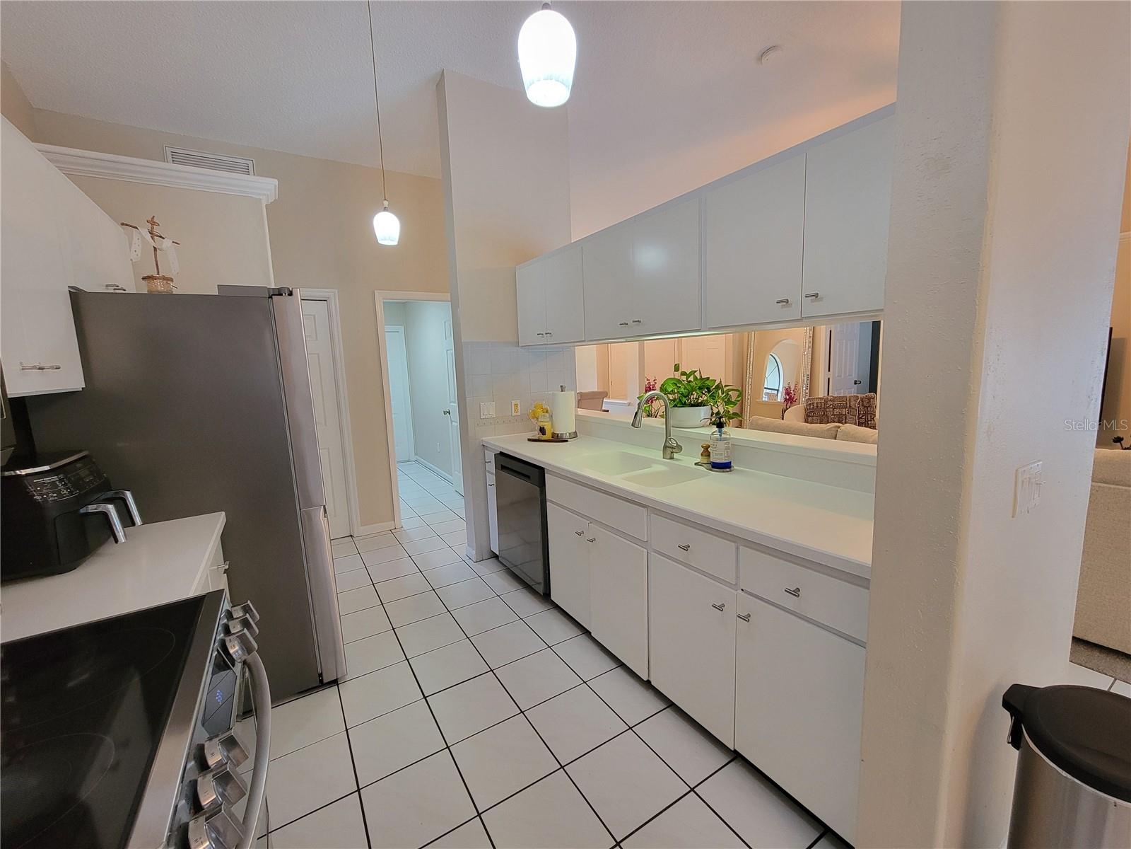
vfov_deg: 89.9
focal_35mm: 13
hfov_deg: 106.2
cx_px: 566
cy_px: 424
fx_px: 425
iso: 320
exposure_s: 1/60
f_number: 2.2
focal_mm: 2.2
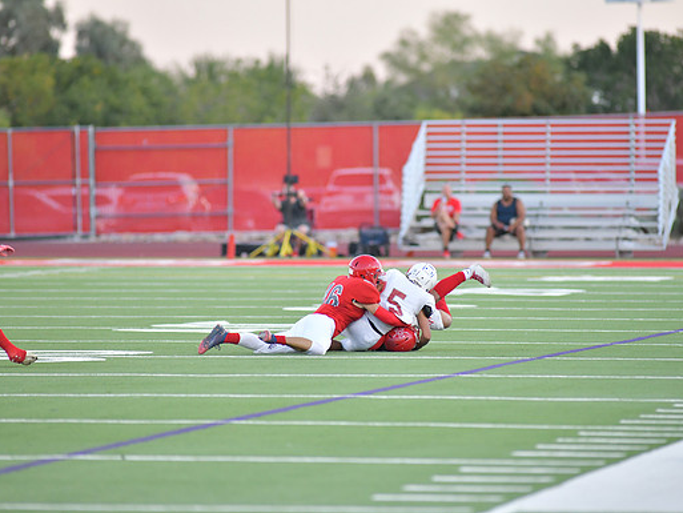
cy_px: 256
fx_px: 6434
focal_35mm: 326
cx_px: 359
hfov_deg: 6.1
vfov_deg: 4.6
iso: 2200
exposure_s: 1/1250
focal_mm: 300
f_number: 3.5
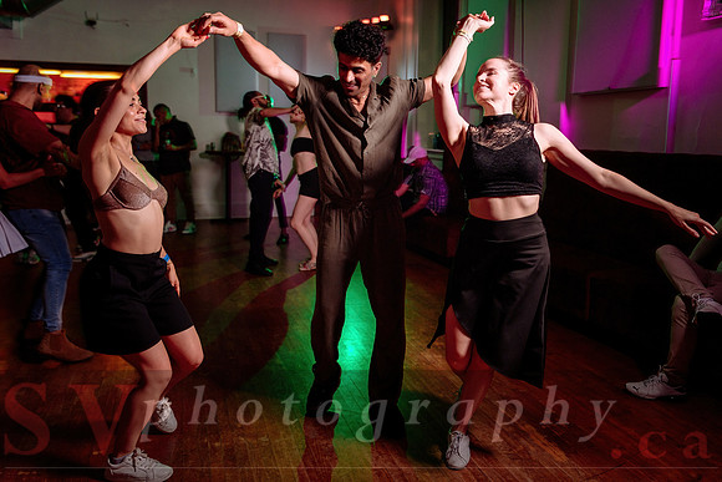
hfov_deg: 62.5
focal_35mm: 30
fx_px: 595
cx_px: 360
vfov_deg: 44.0
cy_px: 217
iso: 800
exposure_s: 1/30
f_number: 2.8
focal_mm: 27
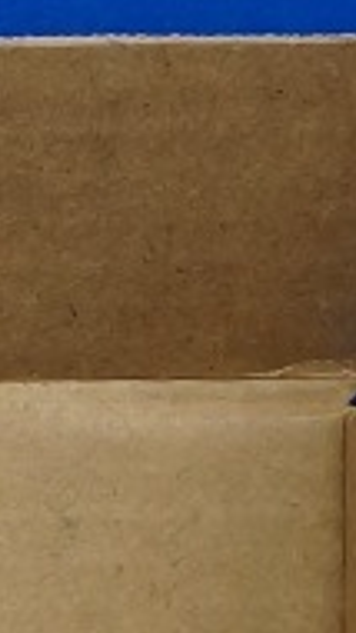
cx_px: -542
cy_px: 1714
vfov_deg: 6.9
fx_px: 4879
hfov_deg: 4.1
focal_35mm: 291
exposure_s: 1/100
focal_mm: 22
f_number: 5
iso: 400
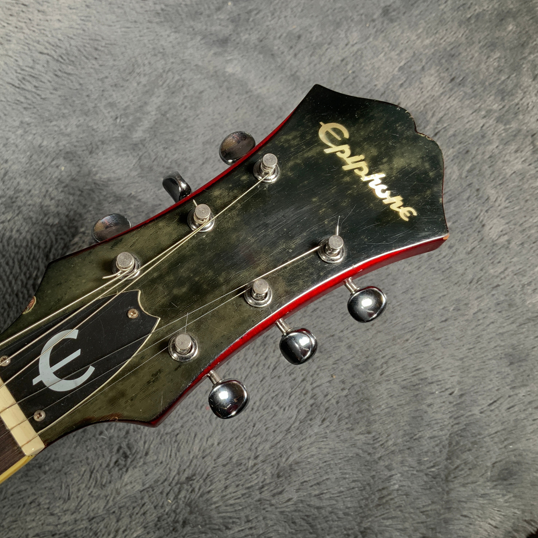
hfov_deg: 46.9
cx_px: 210
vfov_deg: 47.2
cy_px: 268
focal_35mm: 35
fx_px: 615
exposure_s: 1/104
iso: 64
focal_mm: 3
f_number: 1.8
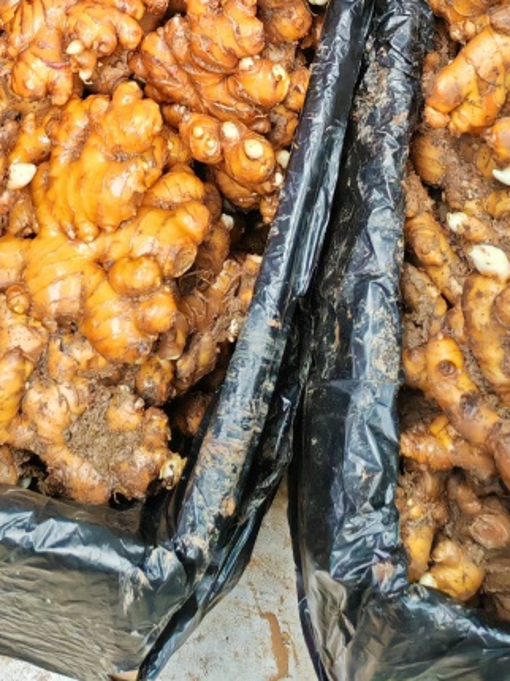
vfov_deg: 25.6
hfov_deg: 21.7
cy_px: -162
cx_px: 138
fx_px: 1317
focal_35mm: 67
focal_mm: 5.52
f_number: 1.9
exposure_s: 1/360
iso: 1000
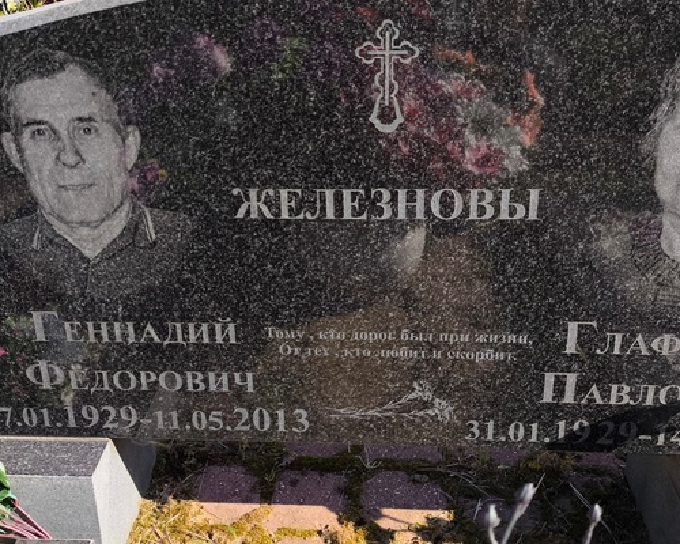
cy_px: 211
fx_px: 785
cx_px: 307
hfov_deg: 46.8
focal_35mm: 39
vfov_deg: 38.0
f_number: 1.7
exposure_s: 1/914
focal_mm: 4.71
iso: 50
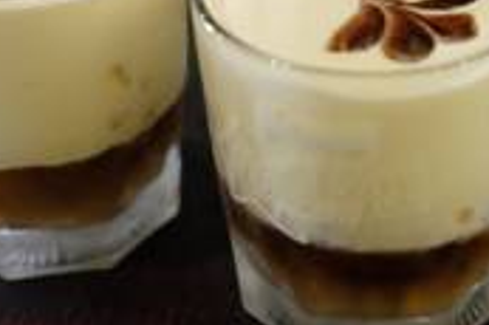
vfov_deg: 13.6
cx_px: 271
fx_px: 1316
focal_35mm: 97
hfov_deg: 21.0
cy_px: -76
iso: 3200
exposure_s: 1/80
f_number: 2
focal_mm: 23
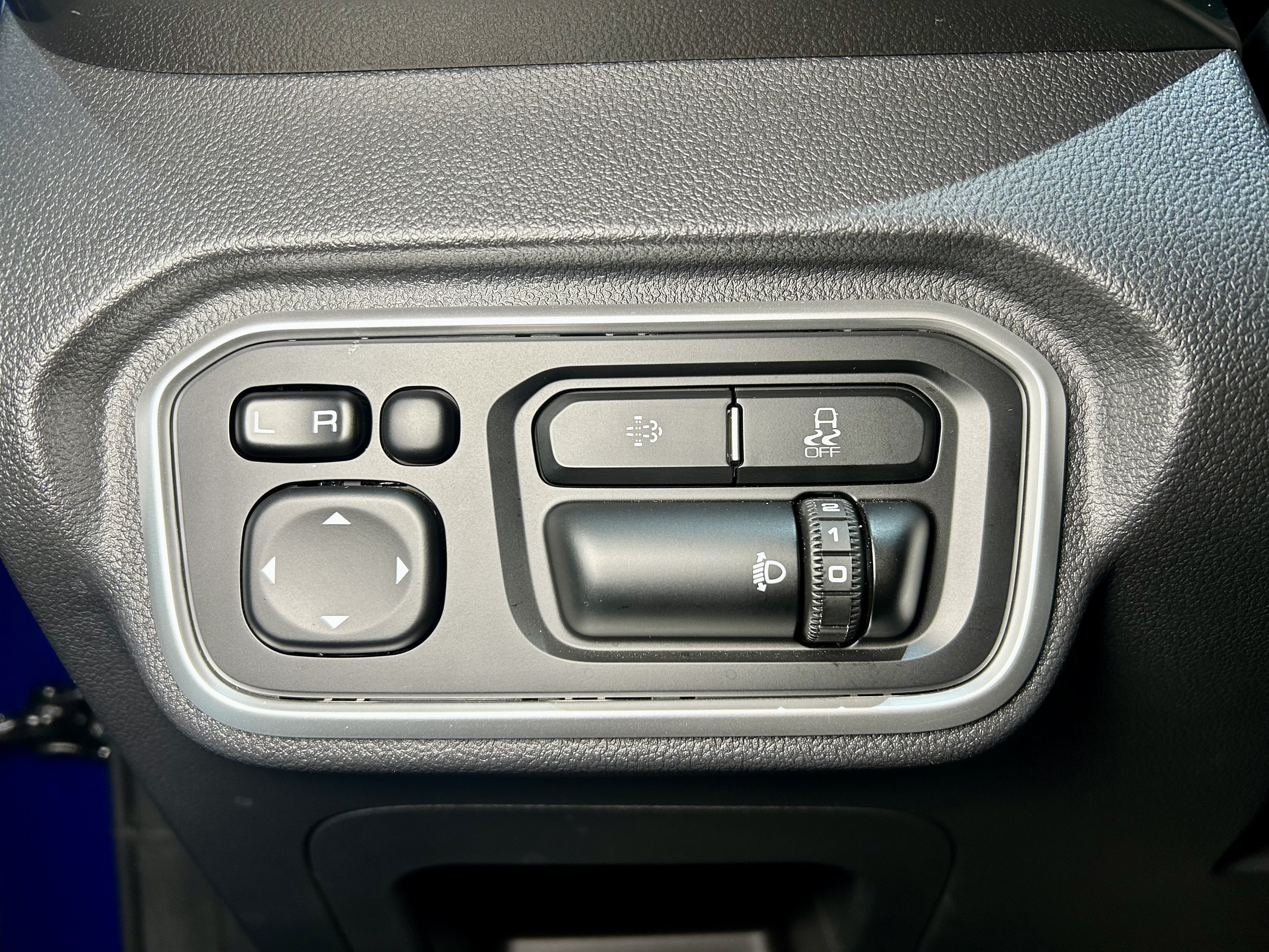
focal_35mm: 26
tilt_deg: -9.1
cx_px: 634
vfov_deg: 53.1
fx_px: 953
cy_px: 476
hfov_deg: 67.3
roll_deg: +1.3
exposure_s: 1/100
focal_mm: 5.7
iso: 100
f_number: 1.5
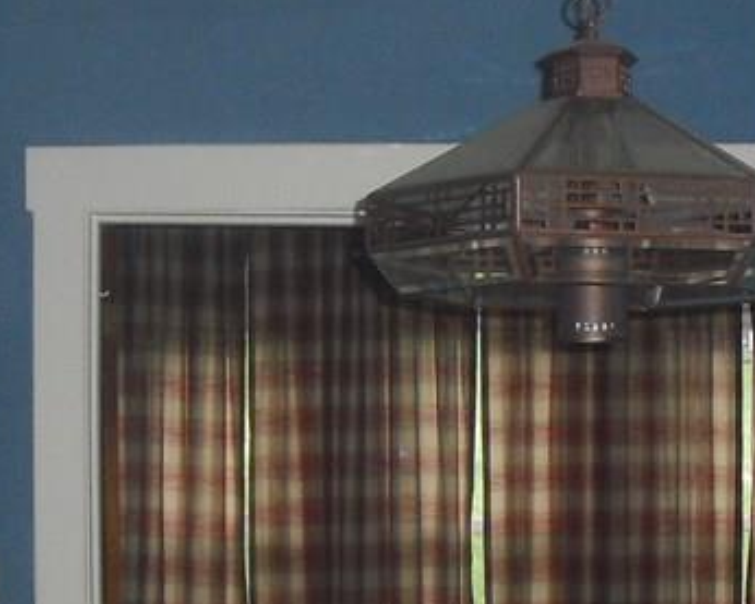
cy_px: 549
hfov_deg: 18.4
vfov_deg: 14.7
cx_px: 465
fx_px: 2325
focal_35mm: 104
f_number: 3.1
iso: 400
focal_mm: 6.3
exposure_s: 1/60
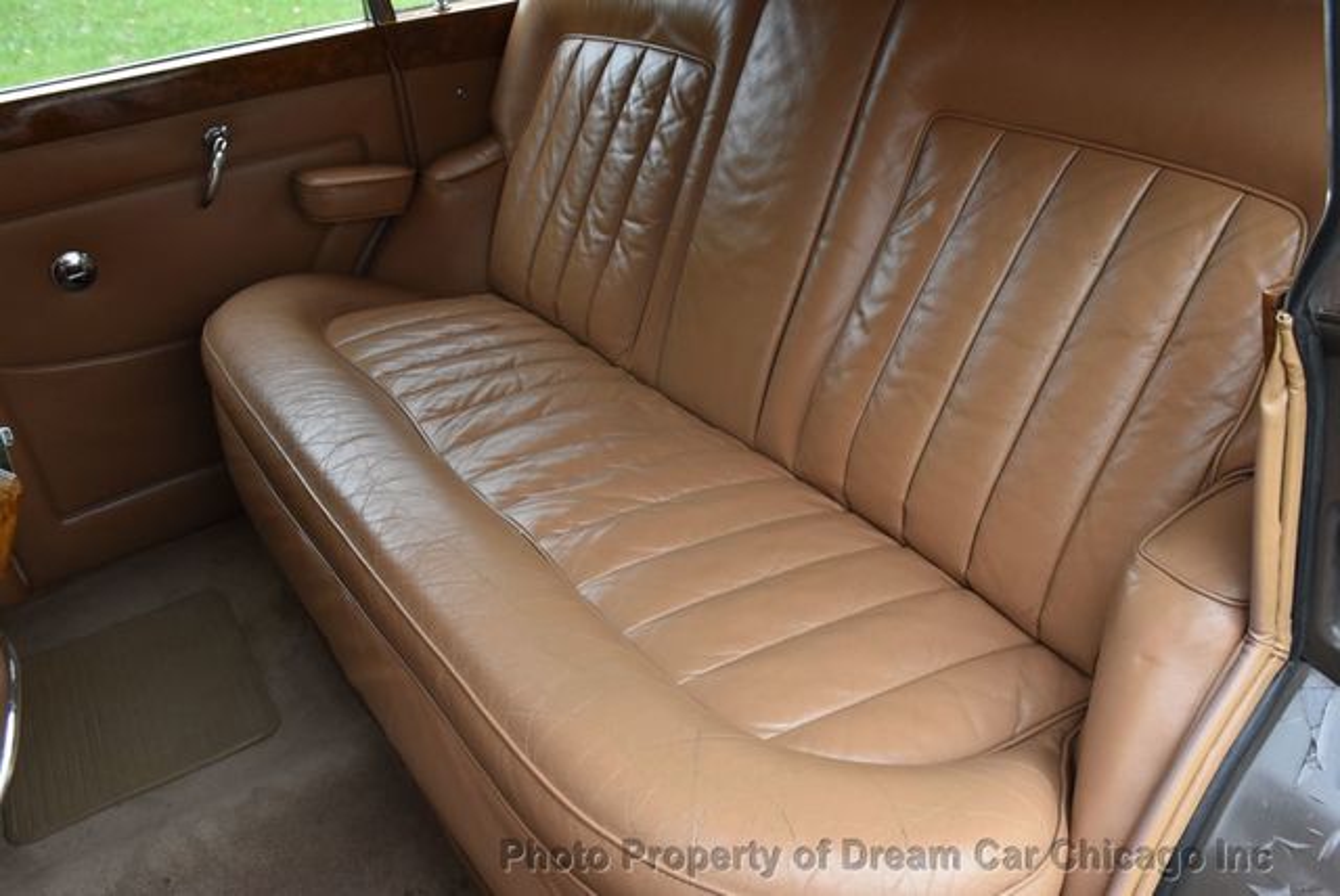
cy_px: 448
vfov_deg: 40.0
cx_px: 670
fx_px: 1229
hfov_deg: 57.2
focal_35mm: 33
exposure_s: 1/250
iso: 800
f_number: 8
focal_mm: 22
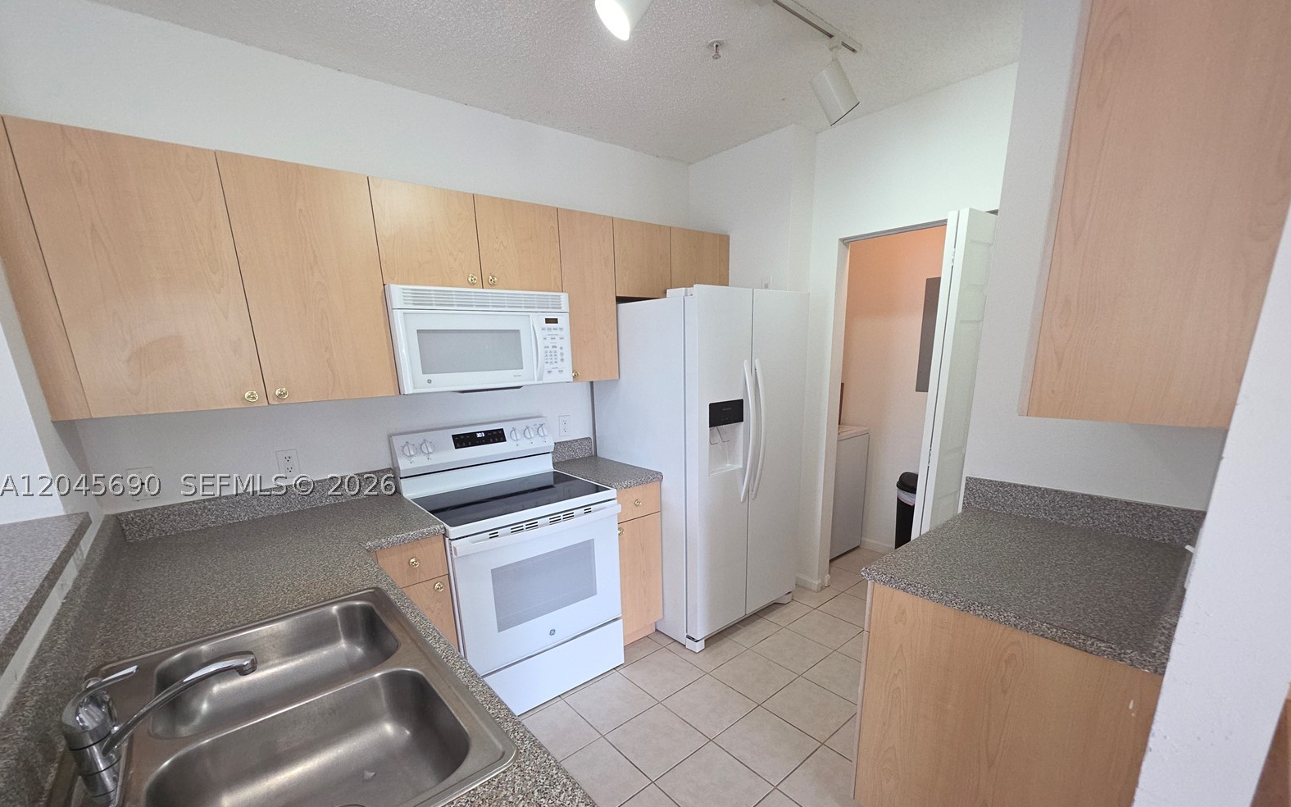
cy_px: 485
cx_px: 648
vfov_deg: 77.7
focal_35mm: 14
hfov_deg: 105.3
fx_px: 493
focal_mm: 2.2
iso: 125
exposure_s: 1/60
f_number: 1.9
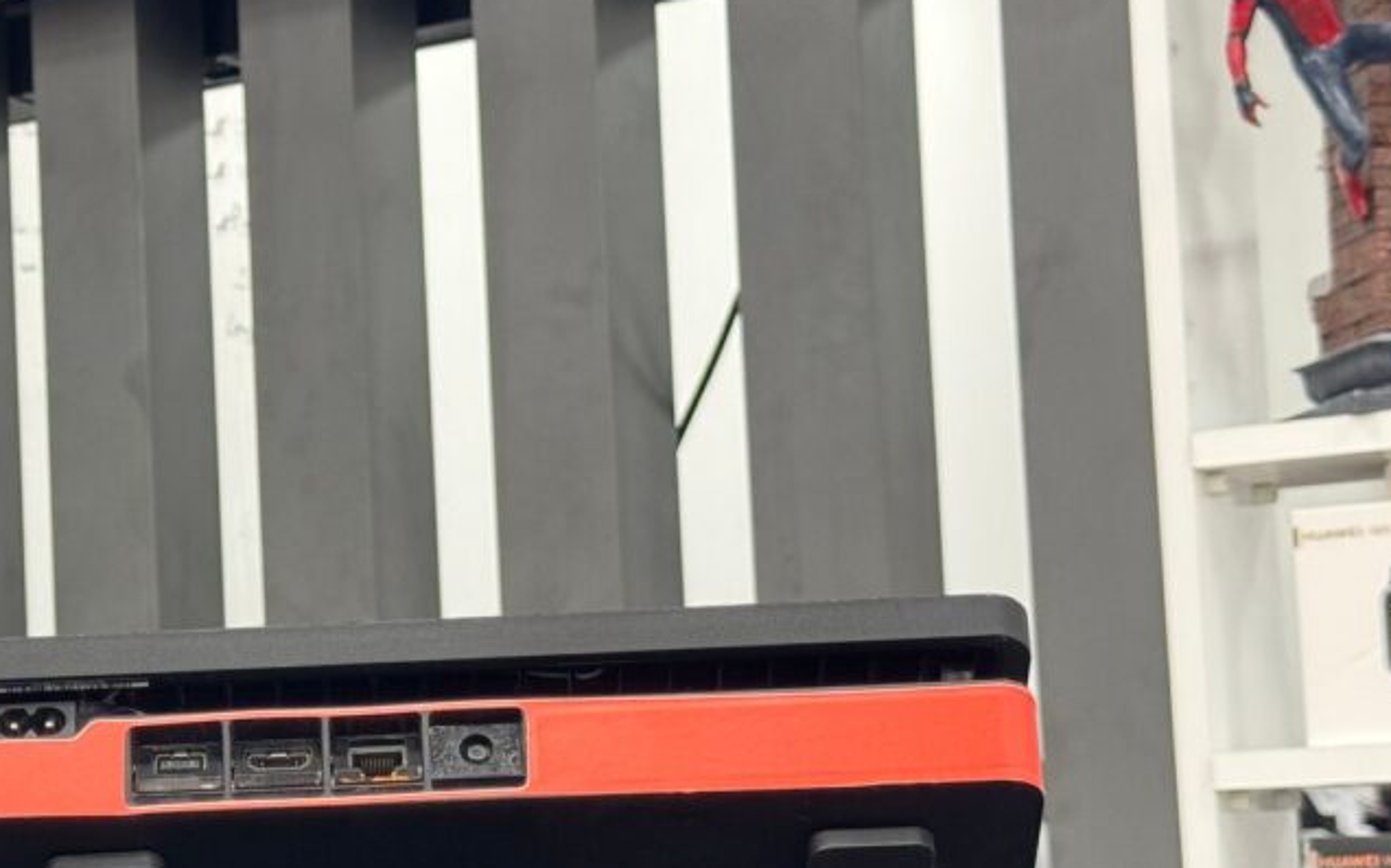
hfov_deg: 21.1
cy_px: 586
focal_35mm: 96
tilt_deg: +5.8
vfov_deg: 13.6
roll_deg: +1.8
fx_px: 3638
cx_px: 112
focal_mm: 6.76
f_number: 1.78
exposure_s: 1/33
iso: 250
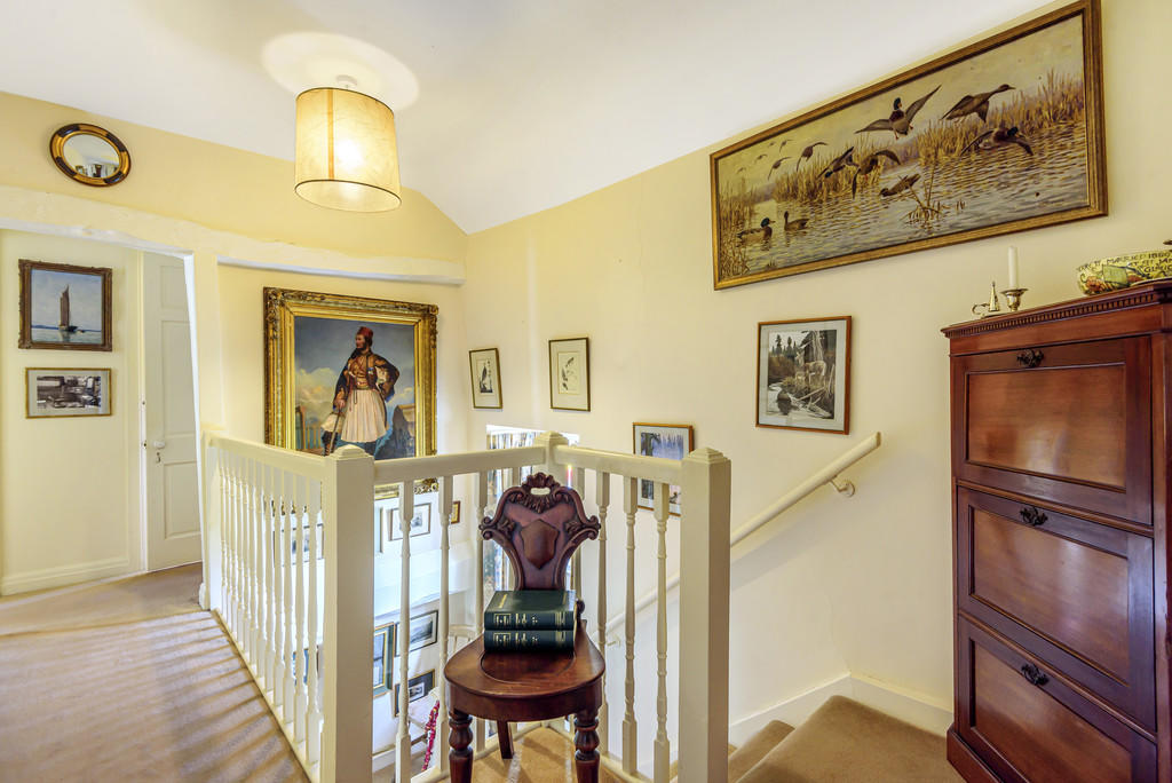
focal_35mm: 16
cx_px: 586
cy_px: 392
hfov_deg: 96.7
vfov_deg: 73.8
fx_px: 521
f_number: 8
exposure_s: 1/13
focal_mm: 16
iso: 250
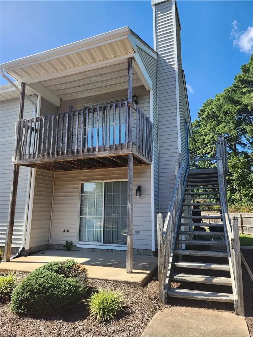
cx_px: 126
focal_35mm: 23
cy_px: 168
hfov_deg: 58.9
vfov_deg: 73.9
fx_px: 224
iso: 20
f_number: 1.8
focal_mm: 5.4
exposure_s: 1/816
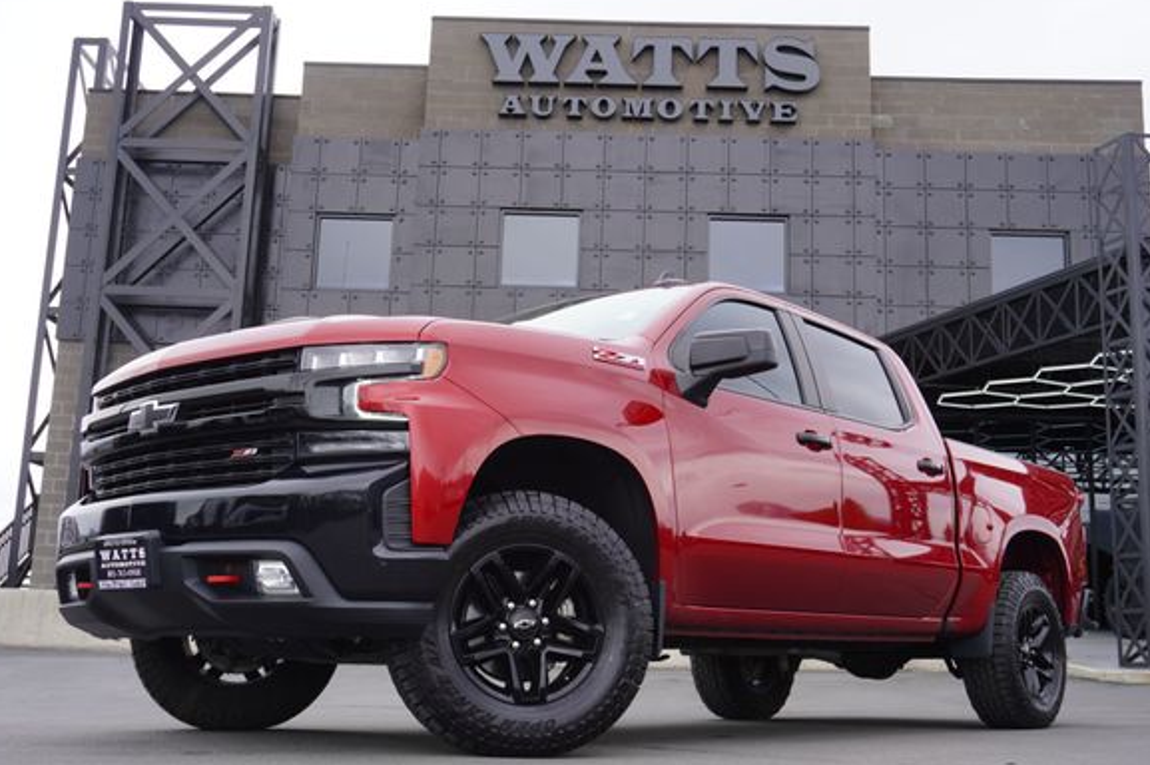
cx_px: 580
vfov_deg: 33.4
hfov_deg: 48.5
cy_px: 396
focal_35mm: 40
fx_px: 1277
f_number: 5
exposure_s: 1/200
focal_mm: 24
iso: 100
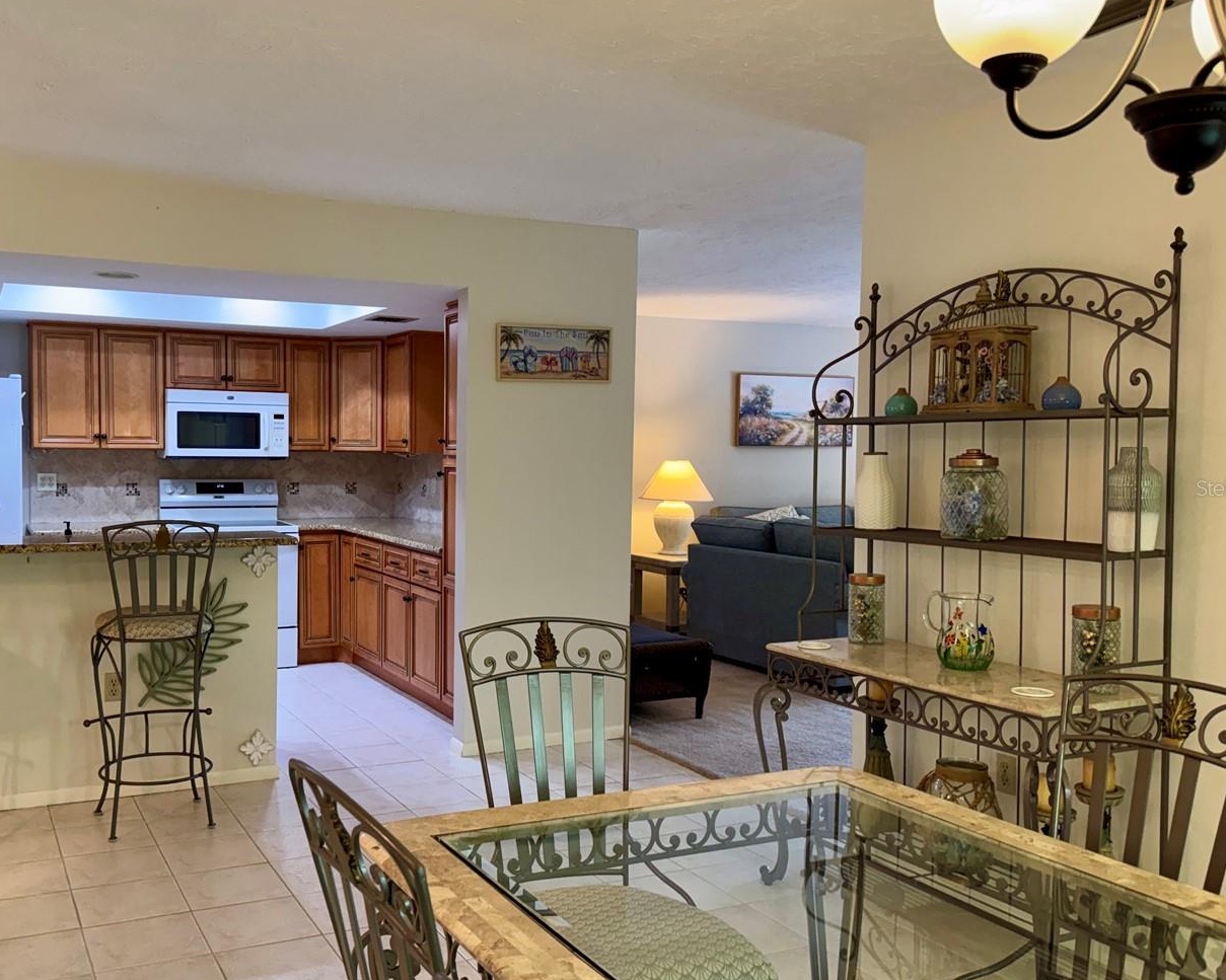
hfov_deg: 56.7
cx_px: 481
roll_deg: -1.0
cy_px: 487
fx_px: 1125
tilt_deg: -2.7
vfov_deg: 47.1
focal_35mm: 31
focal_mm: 6.76
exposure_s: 1/60
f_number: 1.78
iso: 200
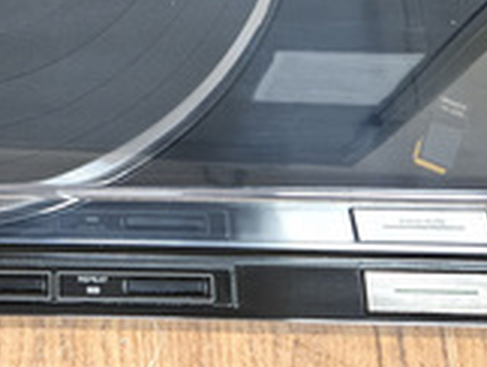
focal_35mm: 85
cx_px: 3
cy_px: -120
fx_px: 1198
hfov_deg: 22.1
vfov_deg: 16.4
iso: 500
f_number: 1.8
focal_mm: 5.4
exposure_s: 1/25
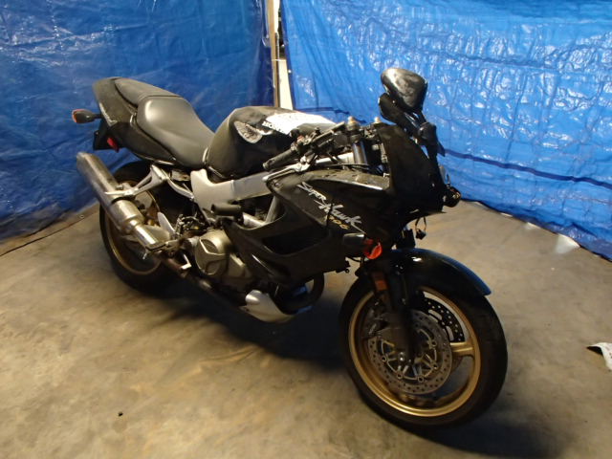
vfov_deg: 49.7
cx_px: 306
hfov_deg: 63.4
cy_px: 230
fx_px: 495
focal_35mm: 28
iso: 800
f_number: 3.9
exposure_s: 1/13
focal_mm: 5
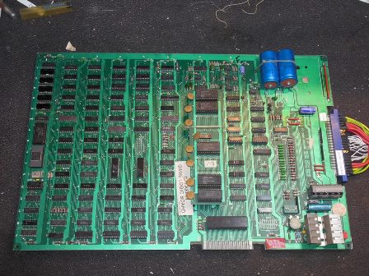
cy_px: 138
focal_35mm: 43
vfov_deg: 33.6
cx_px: 184
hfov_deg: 43.9
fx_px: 458
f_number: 3.8
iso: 200
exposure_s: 1/30
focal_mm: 7.7
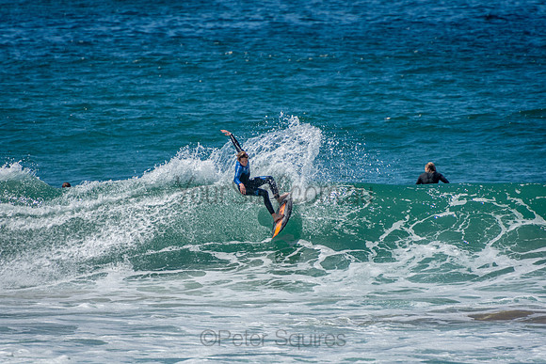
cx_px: 273
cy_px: 182
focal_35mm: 600
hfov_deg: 3.4
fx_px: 9102
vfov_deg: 2.3
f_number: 5.6
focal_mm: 400
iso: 250
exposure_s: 1/2000
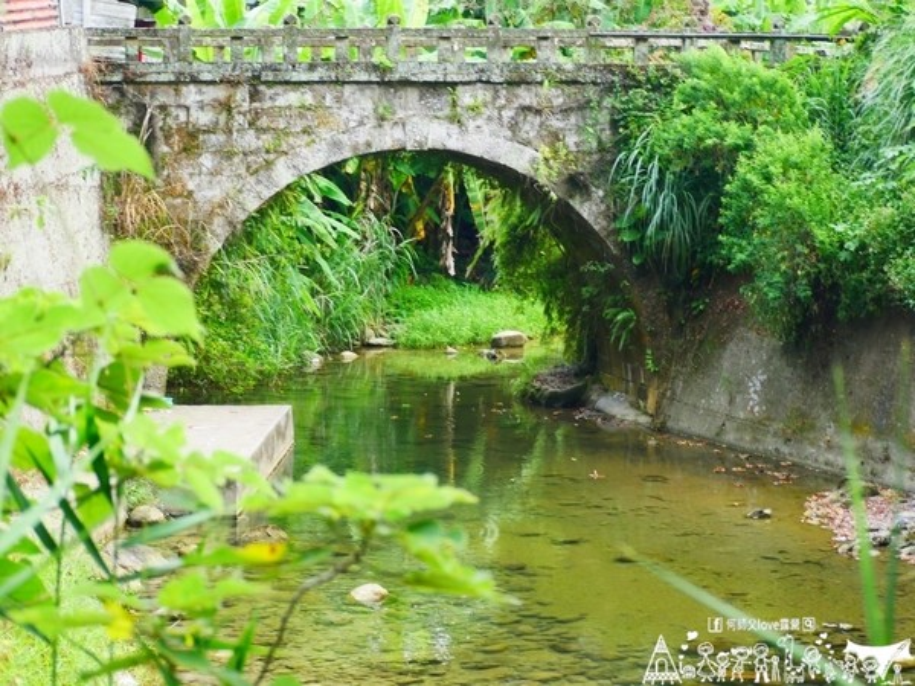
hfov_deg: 24.4
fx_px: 2115
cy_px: 343
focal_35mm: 80
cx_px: 458
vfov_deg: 18.4
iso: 400
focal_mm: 40
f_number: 4
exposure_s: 1/100
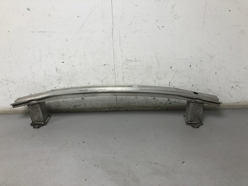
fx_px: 201
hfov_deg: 63.4
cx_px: 124
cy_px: 93
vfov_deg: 49.7
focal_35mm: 28
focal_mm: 4
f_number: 1.8
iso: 25
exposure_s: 1/33
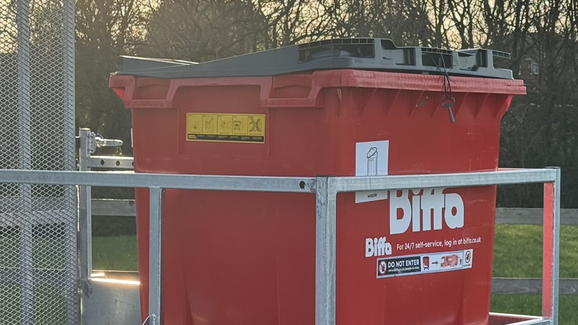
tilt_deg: -5.6
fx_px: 1624
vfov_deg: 11.4
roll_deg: +1.3
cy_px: 264
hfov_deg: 20.2
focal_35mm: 106
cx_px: 303
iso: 64
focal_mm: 6.76
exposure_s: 1/1366
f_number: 1.78
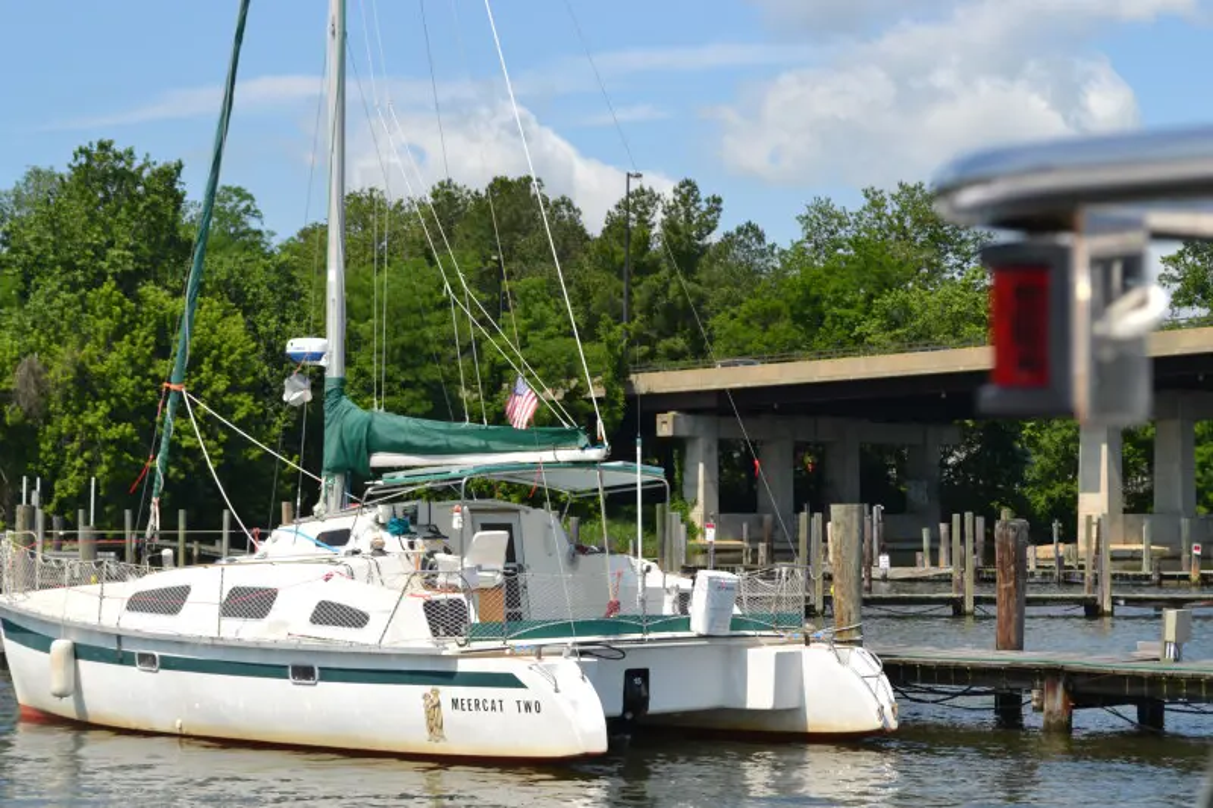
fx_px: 2779
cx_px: 606
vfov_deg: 16.5
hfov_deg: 24.6
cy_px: 404
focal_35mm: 82
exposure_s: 1/200
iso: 100
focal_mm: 55
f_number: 10
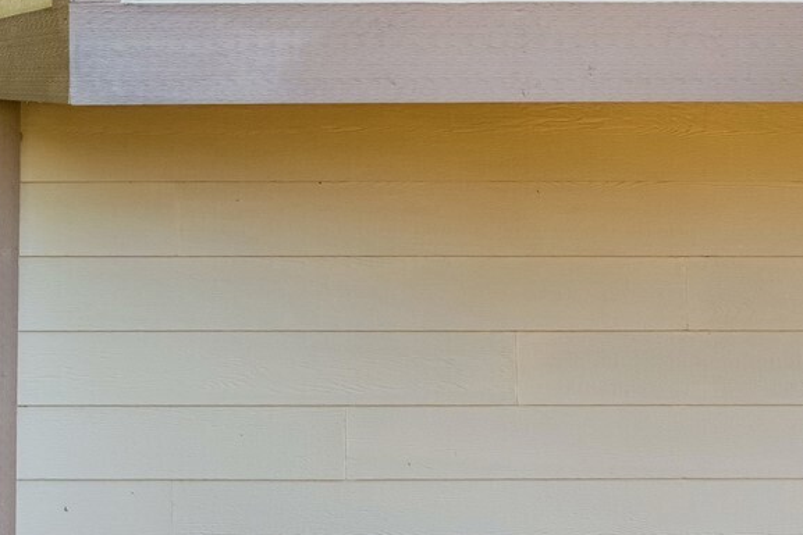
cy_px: 75
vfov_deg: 27.0
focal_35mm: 48
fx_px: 1081
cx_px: -267
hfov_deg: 30.8
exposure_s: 1/100
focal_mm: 16.5
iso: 400
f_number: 9
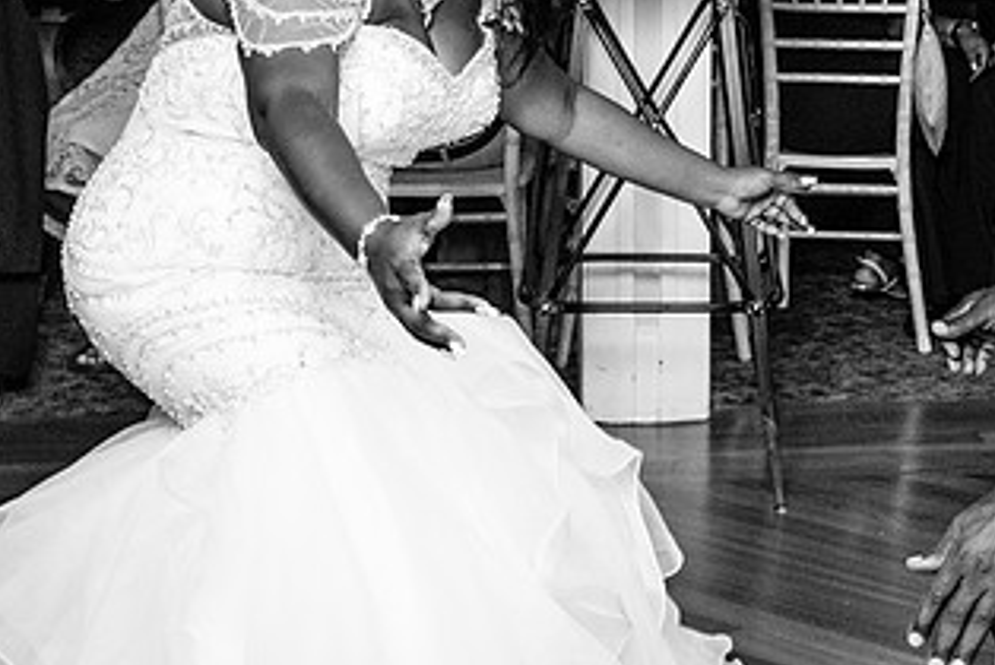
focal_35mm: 84
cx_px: 729
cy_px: 87
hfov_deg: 23.9
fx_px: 2324
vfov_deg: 16.1
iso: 4000
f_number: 5.6
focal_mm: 45
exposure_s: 1/200
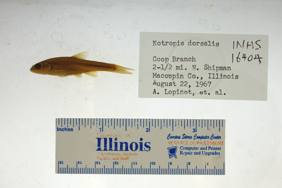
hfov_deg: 33.4
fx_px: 470
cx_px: 141
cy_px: 94
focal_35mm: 60
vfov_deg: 22.6
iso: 100
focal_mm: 60
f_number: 10
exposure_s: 1/200
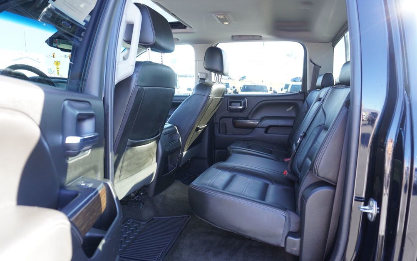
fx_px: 284
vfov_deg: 49.3
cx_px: 209
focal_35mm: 25
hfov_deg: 72.5
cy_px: 137
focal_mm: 16
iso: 320
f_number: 4
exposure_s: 1/60
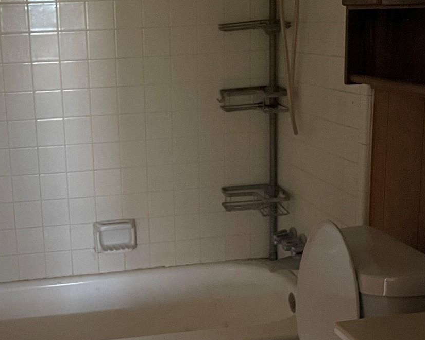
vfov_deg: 24.2
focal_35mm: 63
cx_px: 135
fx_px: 792
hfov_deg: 29.8
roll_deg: +1.6
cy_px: 203
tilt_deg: -13.8
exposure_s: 1/56
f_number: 1.6
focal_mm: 4.2
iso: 500
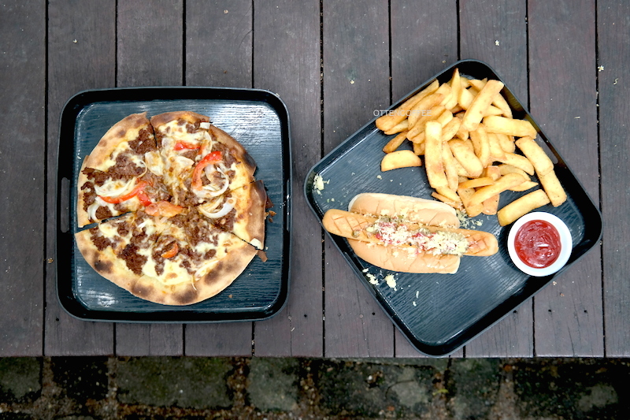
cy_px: 210
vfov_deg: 36.9
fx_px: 630
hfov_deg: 53.1
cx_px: 315
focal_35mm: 36
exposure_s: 1/50
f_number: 4
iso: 200
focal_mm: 24
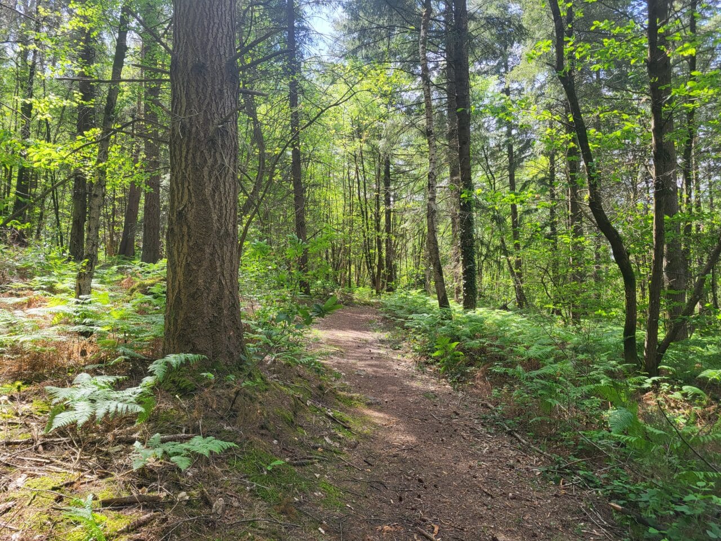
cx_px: 360
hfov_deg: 67.3
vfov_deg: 53.1
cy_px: 270
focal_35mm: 26
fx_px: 542
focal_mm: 5.4
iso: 40
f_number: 1.8
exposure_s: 1/183
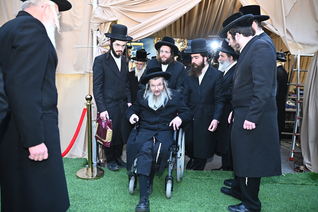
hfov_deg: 60.3
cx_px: 159
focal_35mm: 31
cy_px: 106
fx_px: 274
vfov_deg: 42.3
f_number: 3.2
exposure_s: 1/200
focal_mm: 31
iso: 2000
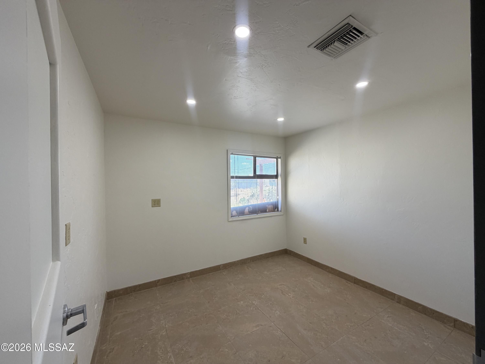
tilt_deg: +0.4
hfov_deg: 102.1
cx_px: 242
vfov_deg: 85.7
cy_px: 182
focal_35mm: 14
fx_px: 196
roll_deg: +0.9
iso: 100
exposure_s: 1/121
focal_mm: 2.22
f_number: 2.2
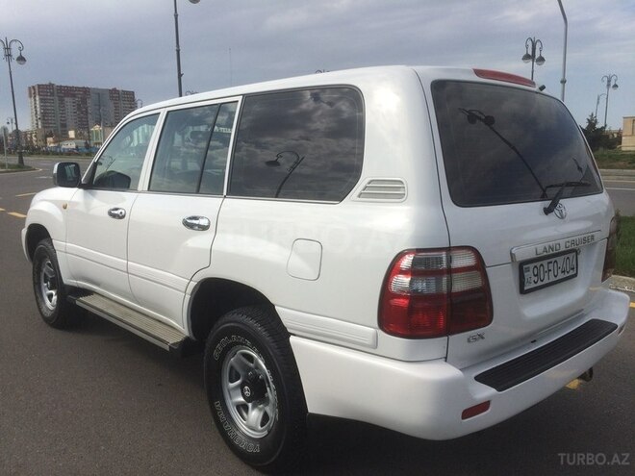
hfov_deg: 61.7
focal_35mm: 29
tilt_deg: -10.6
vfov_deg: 48.2
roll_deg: +2.7
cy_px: 238
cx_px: 318
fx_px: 532
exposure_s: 1/3425
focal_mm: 4.15
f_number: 2.2
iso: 32
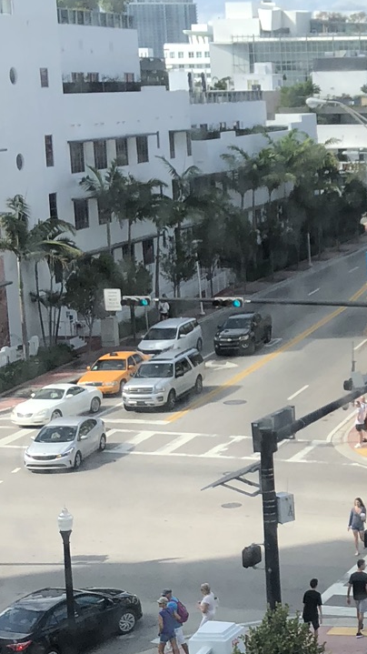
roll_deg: +0.9
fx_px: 1558
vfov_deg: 23.7
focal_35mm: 90
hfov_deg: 12.7
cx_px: 565
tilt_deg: -8.7
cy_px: 347
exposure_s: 1/1350
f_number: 1.8
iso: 20
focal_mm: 3.99
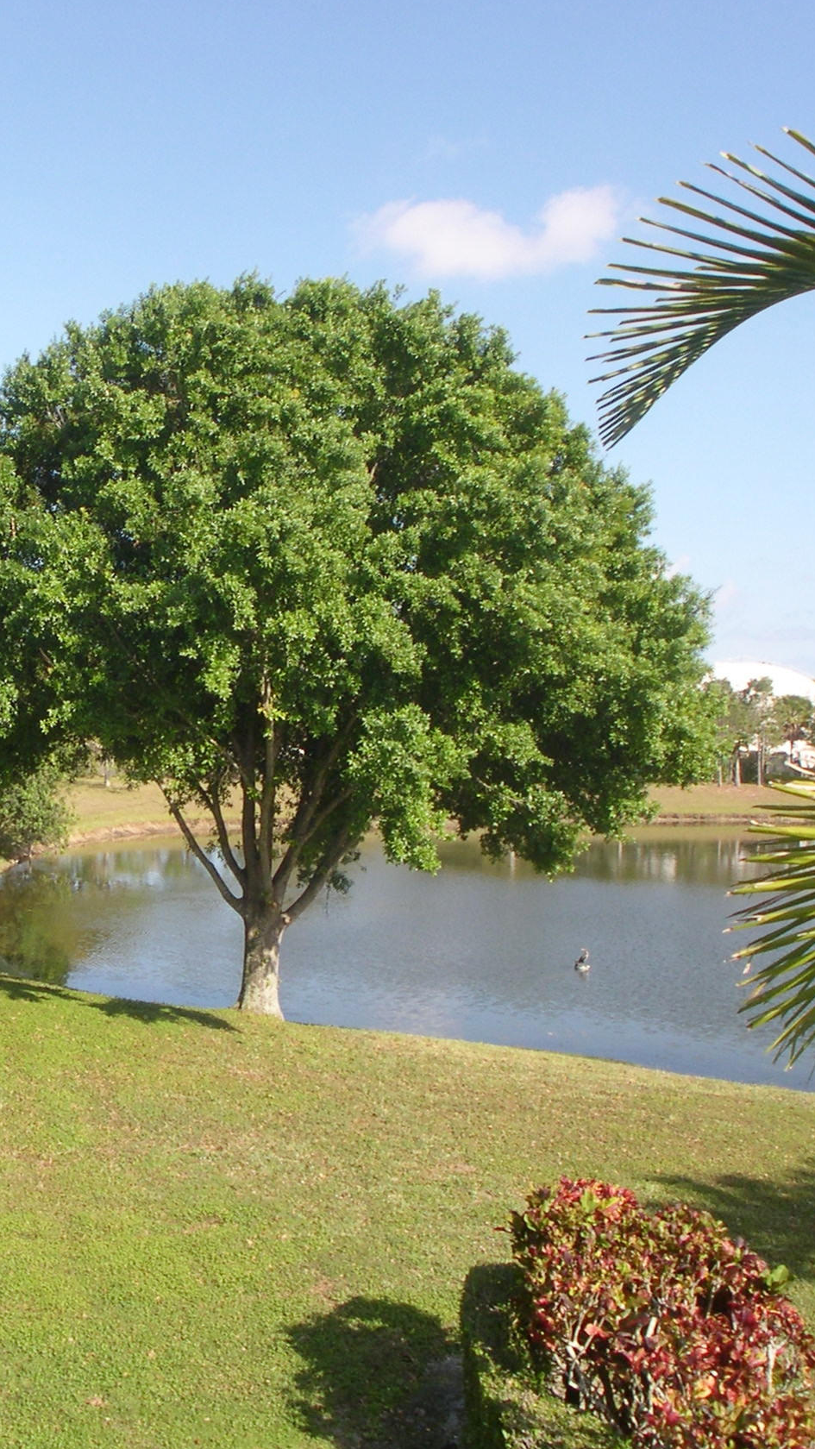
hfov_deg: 21.2
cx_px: 151
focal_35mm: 56
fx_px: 2151
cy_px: 724
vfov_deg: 37.2
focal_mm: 8
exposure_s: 1/123
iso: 100
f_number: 7.6
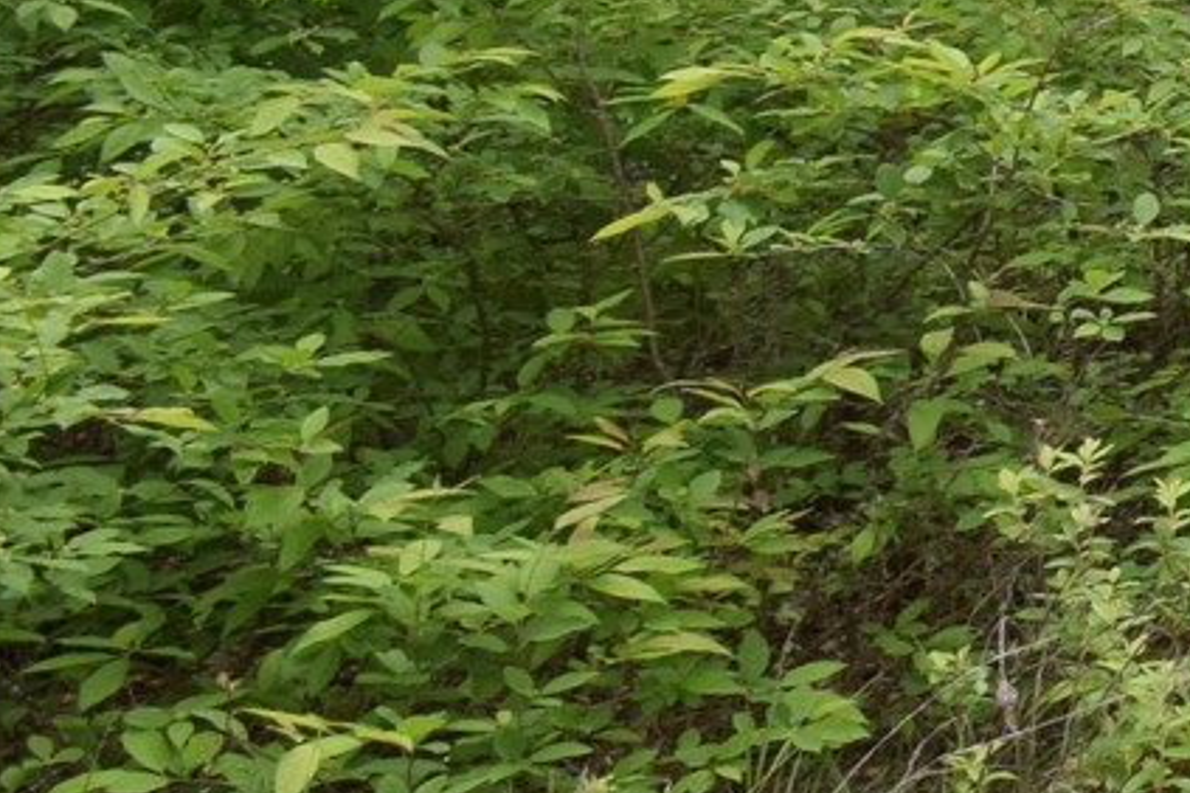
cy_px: -276
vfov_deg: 16.6
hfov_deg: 14.7
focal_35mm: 77
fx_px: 2545
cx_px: 2931
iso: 320
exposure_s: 1/200
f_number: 11
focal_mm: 10
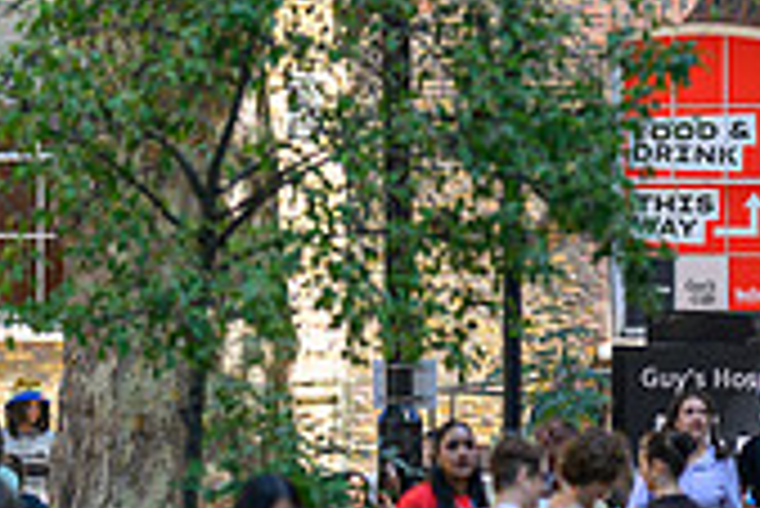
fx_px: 9825
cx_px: 1196
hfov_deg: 4.4
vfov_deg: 3.0
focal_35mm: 465
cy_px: 164
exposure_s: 1/2000
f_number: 1.8
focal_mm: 135
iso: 360
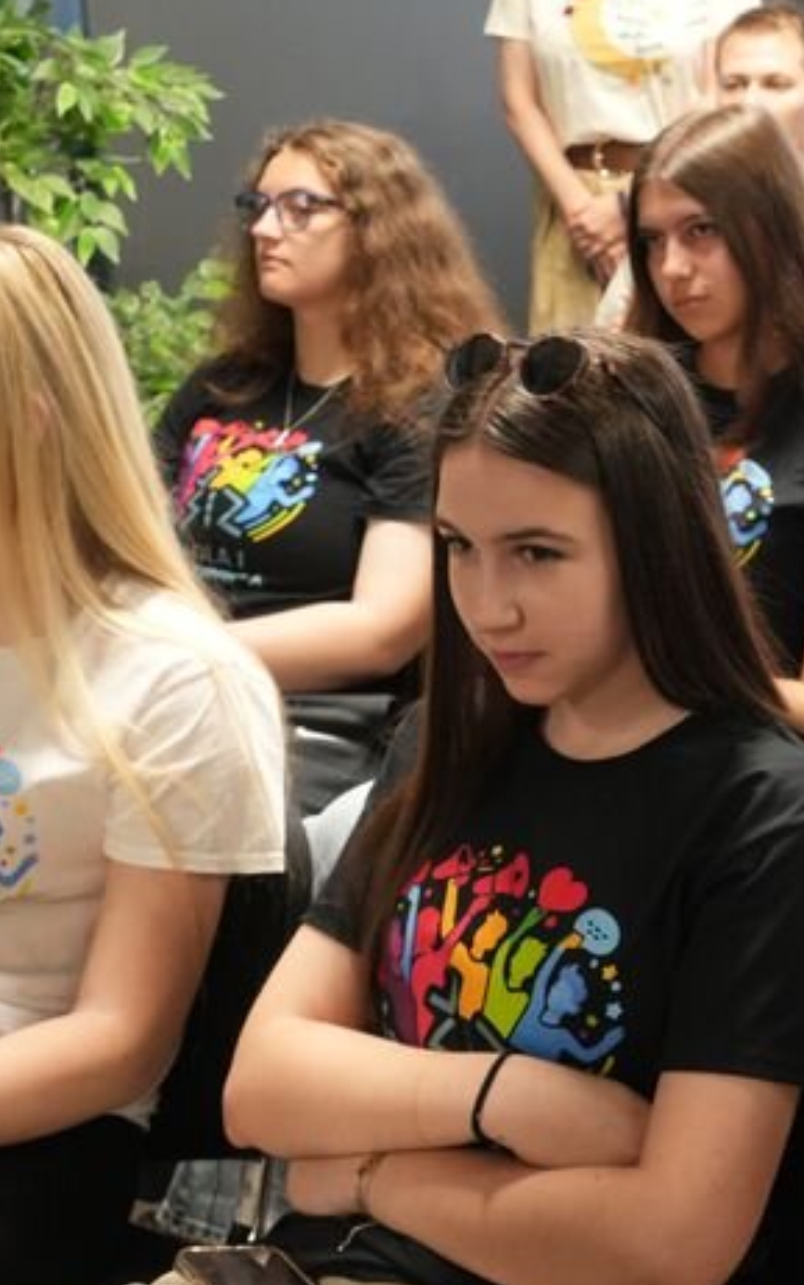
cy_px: 430
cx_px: 818
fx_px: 2453
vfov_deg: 29.2
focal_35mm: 70
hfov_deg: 18.1
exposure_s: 1/40
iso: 3200
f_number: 8
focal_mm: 31
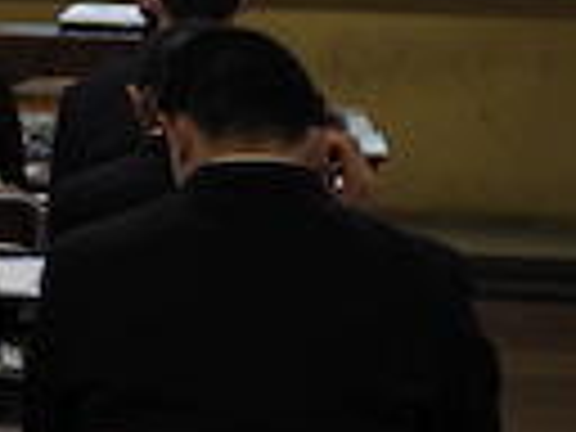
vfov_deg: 7.8
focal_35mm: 187
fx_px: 3112
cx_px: -126
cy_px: -140
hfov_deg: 10.4
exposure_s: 1/30
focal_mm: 10.7
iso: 180
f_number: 4.2
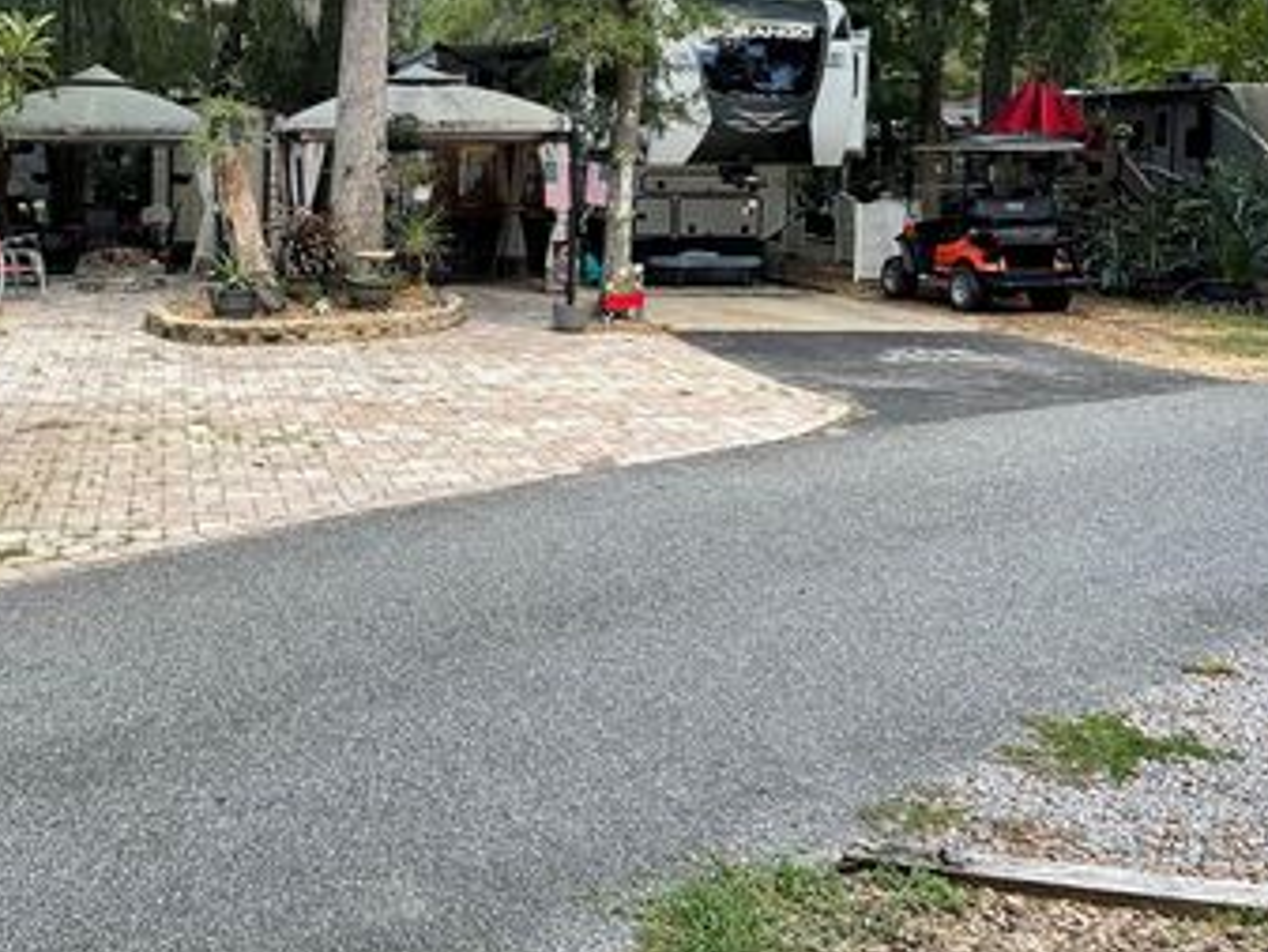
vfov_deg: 33.3
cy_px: 307
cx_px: 339
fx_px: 1576
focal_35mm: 43
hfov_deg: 42.7
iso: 16
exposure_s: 1/206
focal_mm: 3
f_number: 1.8
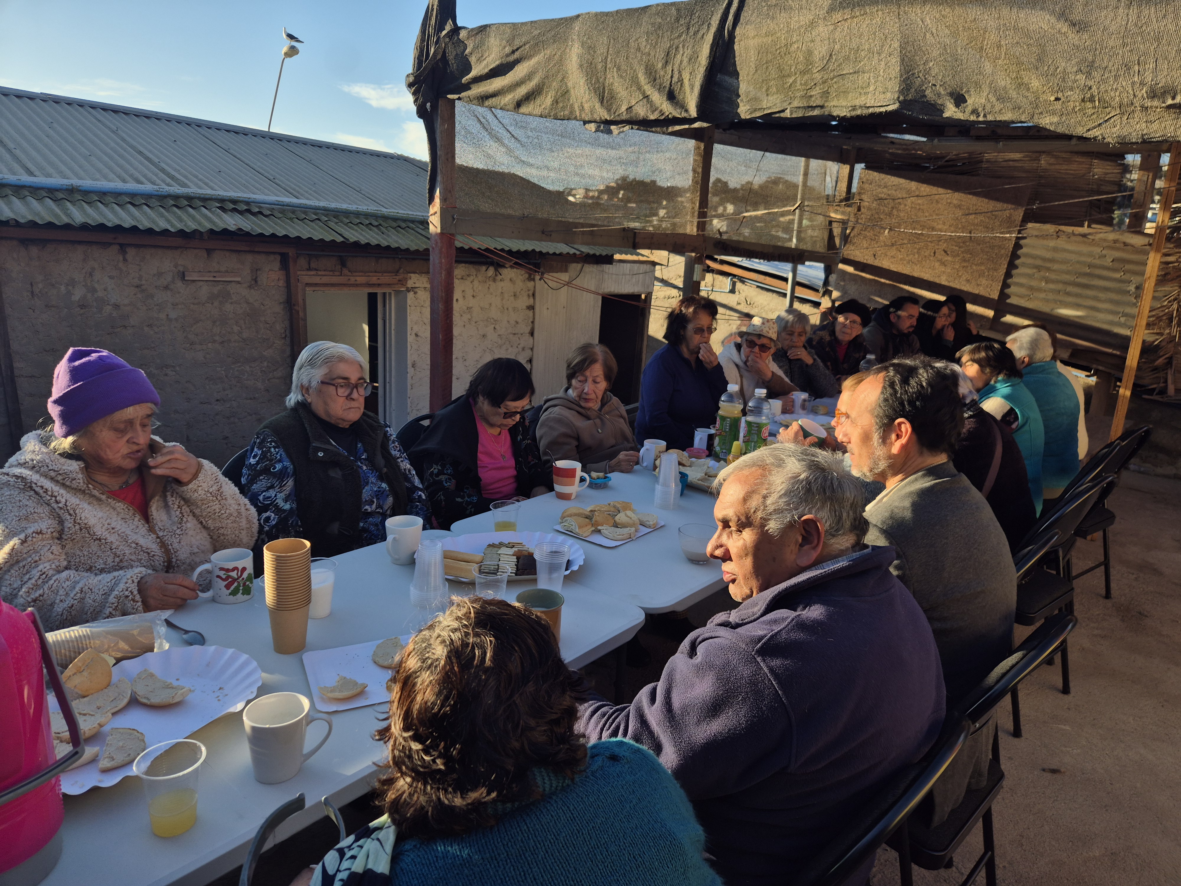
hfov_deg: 73.9
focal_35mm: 23
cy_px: 443
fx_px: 785
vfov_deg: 58.9
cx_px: 590
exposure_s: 1/1320
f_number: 1.8
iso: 25
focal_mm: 5.4
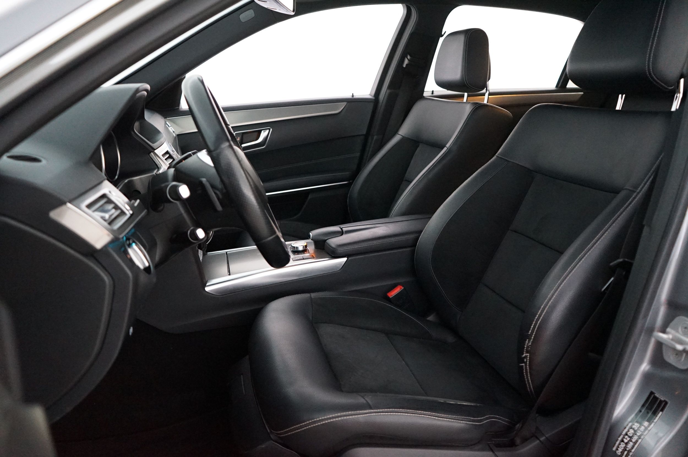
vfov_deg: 46.3
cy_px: 228
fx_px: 535
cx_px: 344
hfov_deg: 65.5
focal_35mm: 28
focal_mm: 28
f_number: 3.5
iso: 6400
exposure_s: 1/60
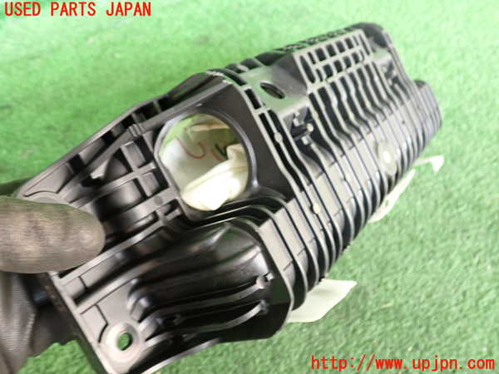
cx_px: 250
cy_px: 187
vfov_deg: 46.8
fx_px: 432
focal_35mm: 30
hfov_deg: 60.0
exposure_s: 1/30
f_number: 2.3
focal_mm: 5.4
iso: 400
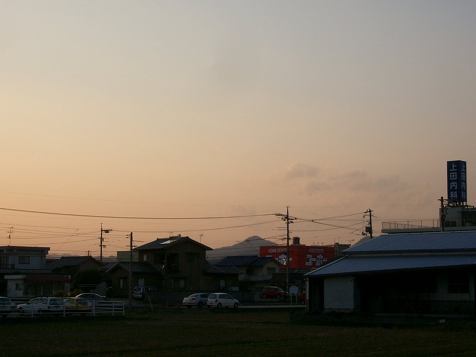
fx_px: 1018
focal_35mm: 74
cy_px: 178
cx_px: 238
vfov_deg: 19.9
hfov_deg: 26.3
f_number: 6.2
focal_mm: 12.2
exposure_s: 1/160
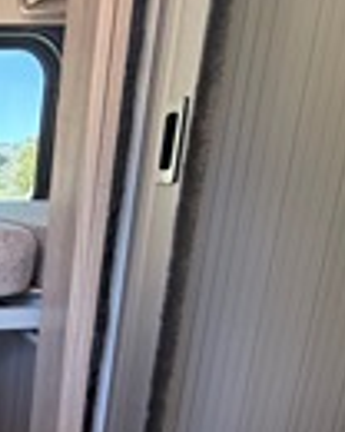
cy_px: 312
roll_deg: -0.8
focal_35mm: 42
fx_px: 536
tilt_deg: -13.8
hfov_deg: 26.4
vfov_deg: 42.7
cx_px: -166
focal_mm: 2.22
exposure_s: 1/73
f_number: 2.2
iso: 320
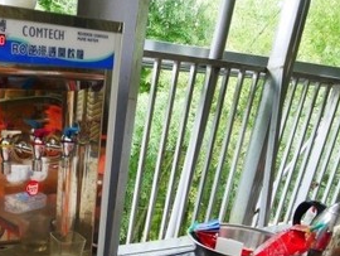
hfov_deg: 43.3
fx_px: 393
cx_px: 43
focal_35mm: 40
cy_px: 233
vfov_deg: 33.9
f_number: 4
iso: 1600
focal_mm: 9
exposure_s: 1/60
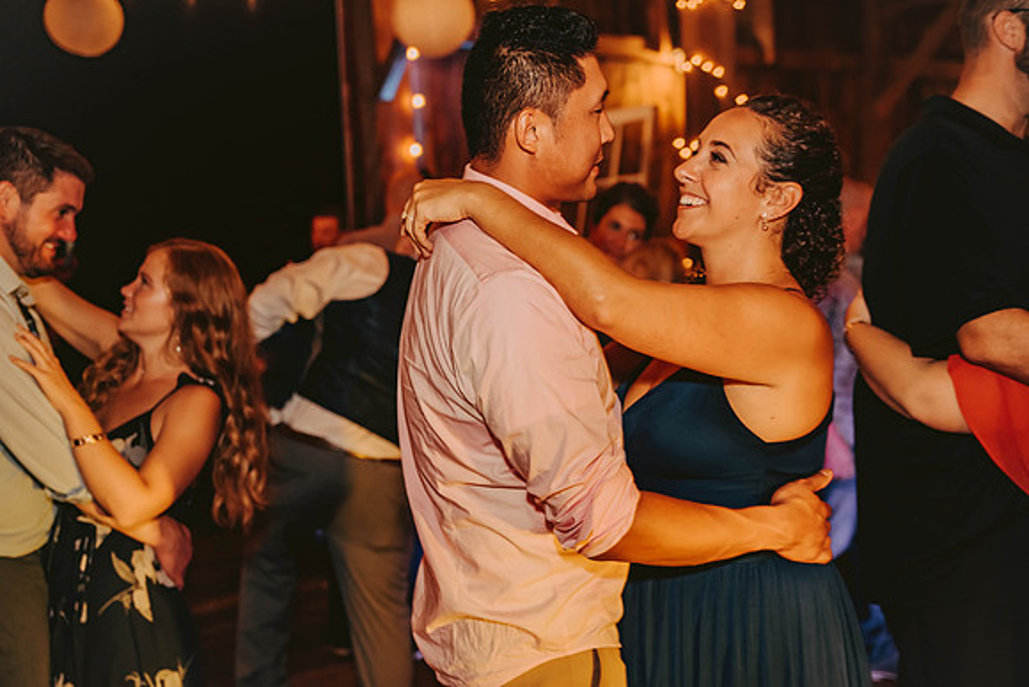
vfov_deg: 28.1
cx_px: 514
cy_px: 344
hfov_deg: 41.1
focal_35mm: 48
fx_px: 1372
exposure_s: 1/125
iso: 1250
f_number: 2.8
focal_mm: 48
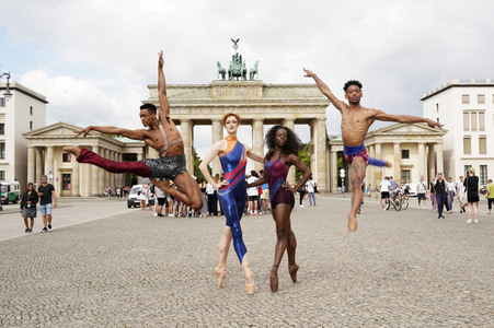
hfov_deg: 63.7
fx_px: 398
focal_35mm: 29
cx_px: 247
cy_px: 164
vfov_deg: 44.9
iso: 50
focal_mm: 29
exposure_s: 1/160
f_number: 8
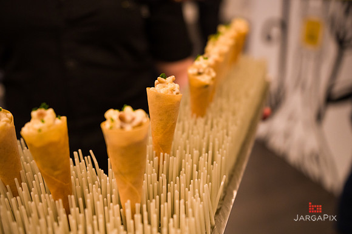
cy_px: 117
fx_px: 342
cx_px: 176
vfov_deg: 37.8
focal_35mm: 35
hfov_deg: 54.5
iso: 3200
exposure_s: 1/320
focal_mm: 35
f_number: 3.2
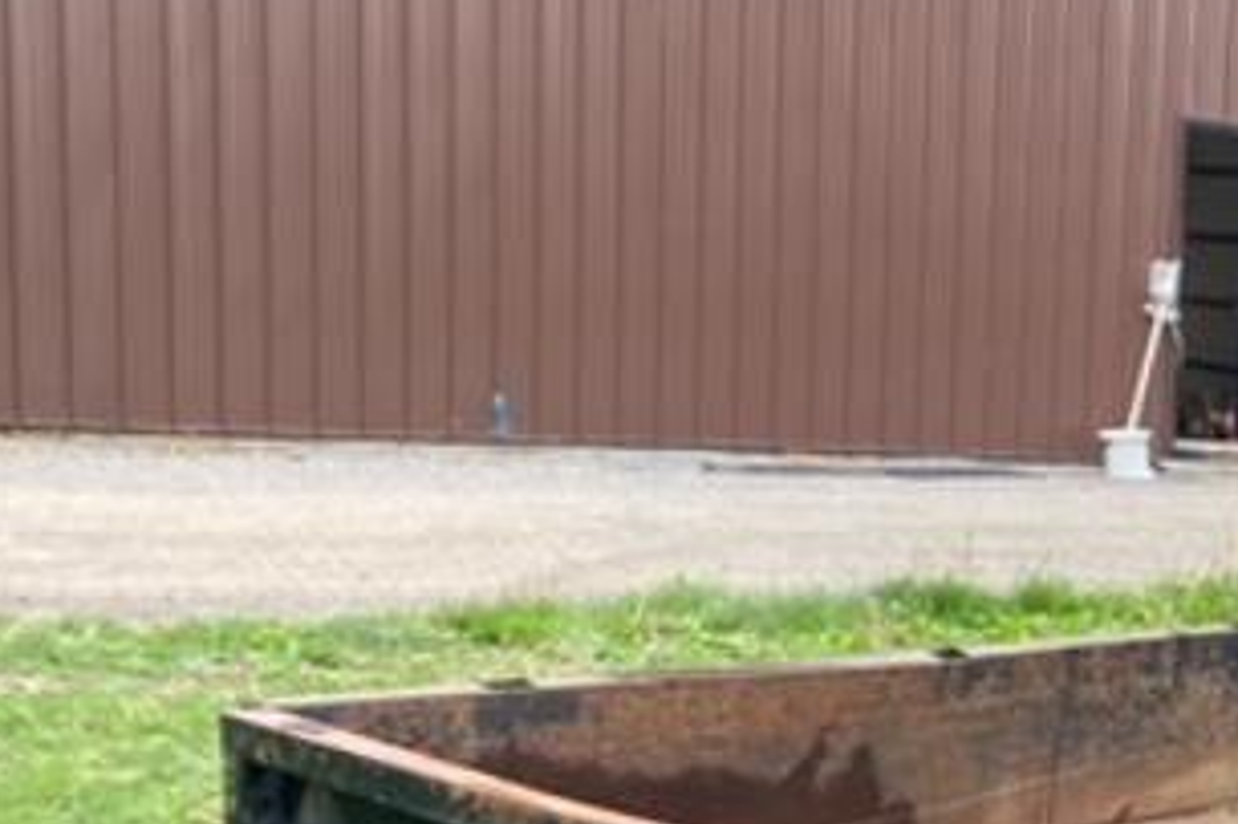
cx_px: 1534
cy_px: 775
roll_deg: +0.6
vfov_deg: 18.8
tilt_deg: -3.9
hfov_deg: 25.2
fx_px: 2440
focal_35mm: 71
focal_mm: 4.25
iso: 40
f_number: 1.8
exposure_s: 1/122
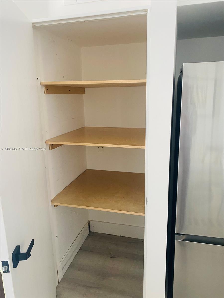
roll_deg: +0.0
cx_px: 112
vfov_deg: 67.3
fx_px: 224
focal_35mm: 26
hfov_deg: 53.1
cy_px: 149
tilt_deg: -13.0
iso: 160
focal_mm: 4.25
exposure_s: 1/60
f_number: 1.8
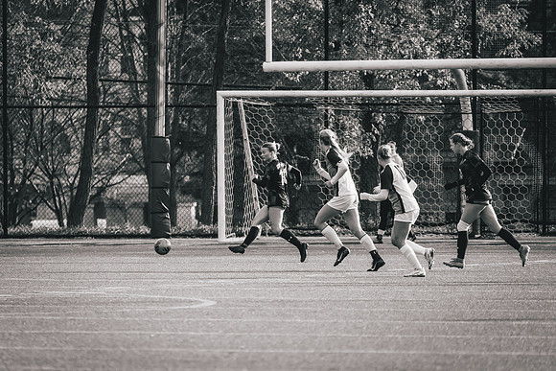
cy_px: 207
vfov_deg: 3.1
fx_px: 6924
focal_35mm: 448
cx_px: 245
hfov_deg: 4.6
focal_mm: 400
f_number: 6.3
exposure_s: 1/1250
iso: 800
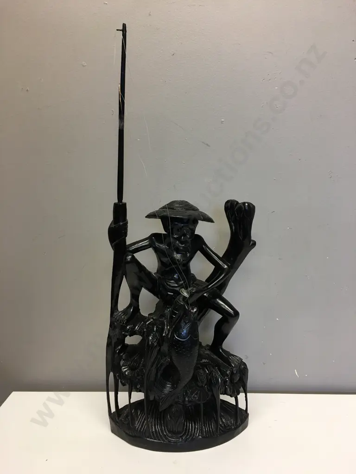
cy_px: 237
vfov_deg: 61.7
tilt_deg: -9.1
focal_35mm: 29
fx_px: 398
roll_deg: +0.8
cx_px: 178
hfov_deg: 48.2
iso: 50
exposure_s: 1/33
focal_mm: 4.15
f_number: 2.2
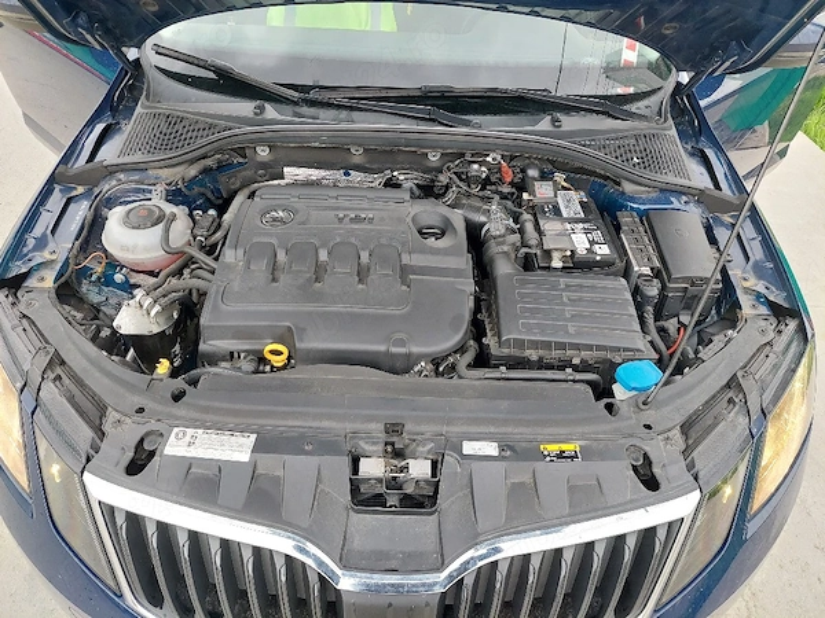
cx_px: 412
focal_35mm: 25
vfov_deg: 54.9
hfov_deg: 69.4
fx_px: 596
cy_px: 309
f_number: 1.8
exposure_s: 1/50
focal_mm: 5.23
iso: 200
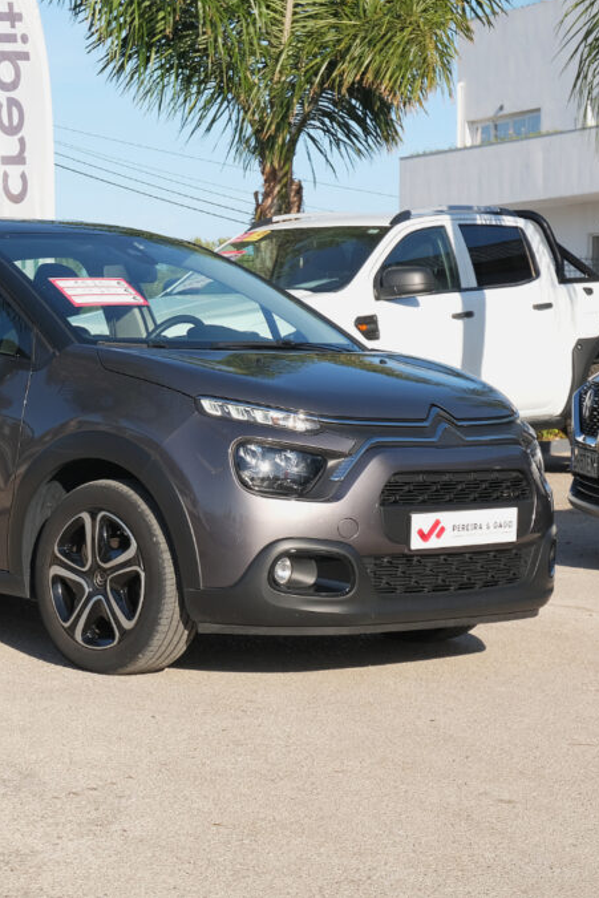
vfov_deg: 19.8
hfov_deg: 13.2
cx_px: 73
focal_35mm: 103
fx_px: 2569
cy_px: 446
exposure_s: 1/160
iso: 160
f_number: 9
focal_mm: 45
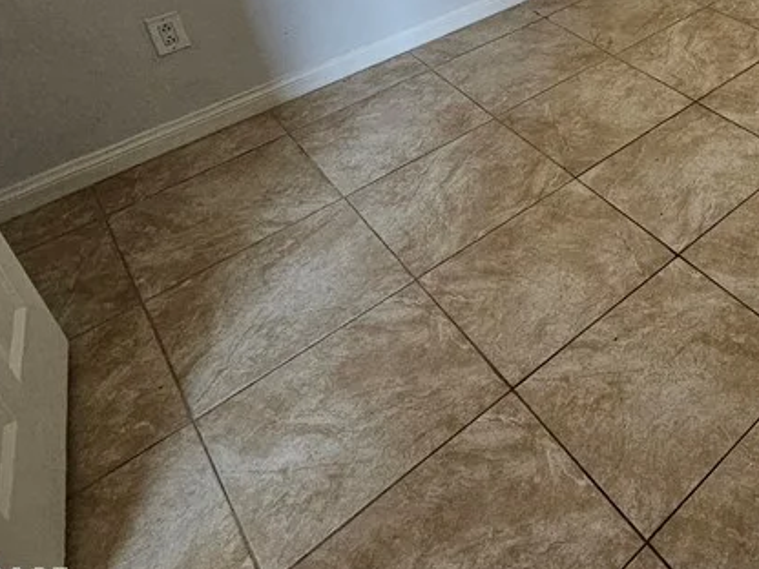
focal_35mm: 32
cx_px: 821
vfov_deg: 36.4
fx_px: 702
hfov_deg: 44.4
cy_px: -77
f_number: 2.2
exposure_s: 1/60
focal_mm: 2.2
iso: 250
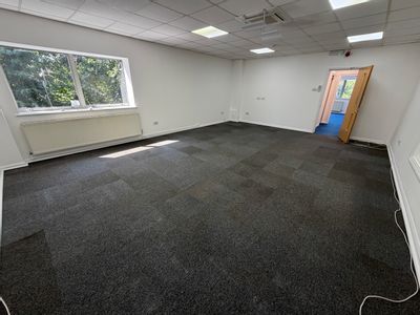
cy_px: 158
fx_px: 170
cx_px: 210
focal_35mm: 14
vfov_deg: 85.7
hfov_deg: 102.1
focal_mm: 2.22
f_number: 2.2
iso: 200
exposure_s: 1/121
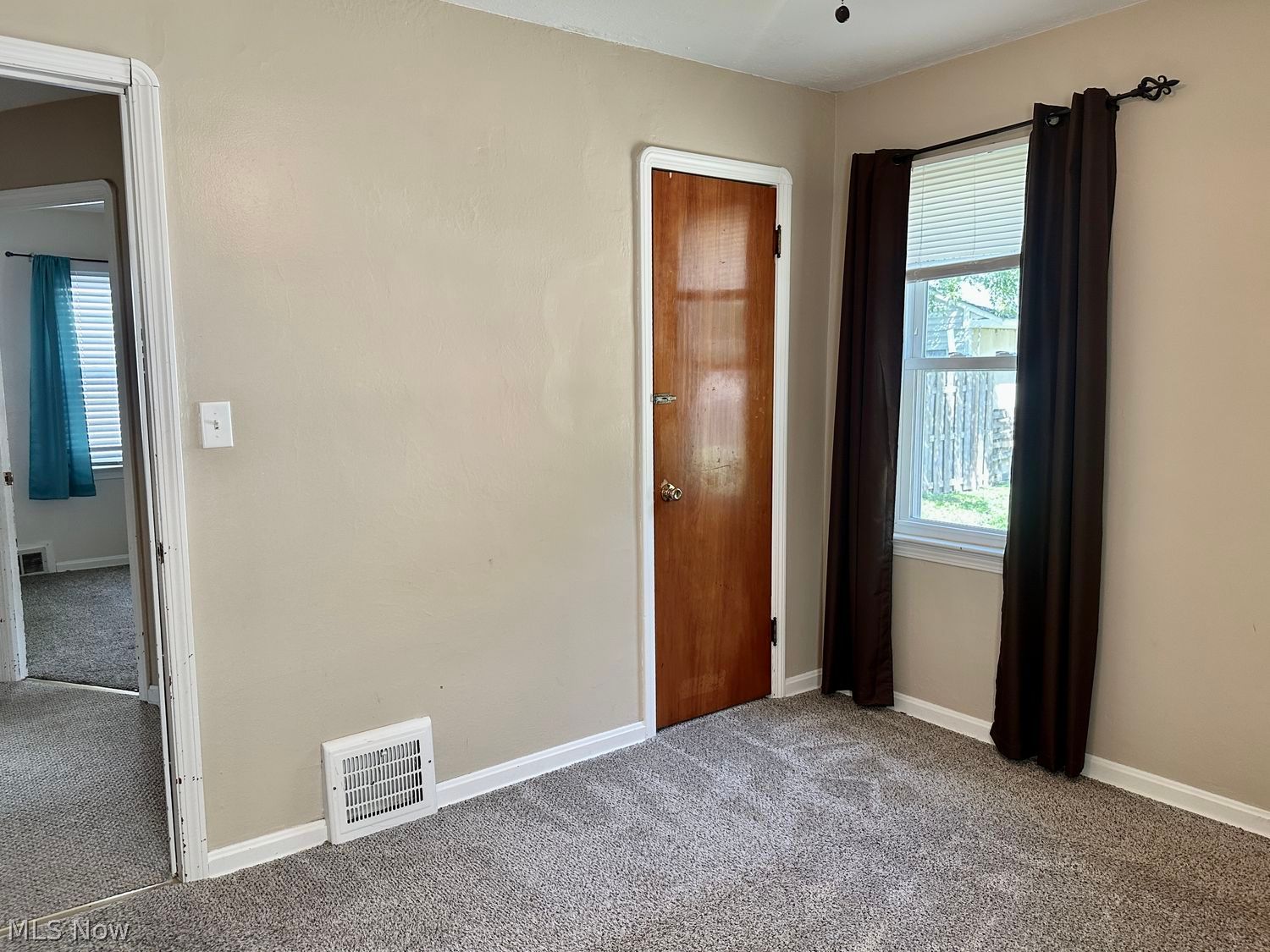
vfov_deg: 56.8
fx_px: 881
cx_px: 635
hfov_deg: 71.6
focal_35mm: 24
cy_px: 476
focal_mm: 6.86
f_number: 1.78
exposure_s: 1/120
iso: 160
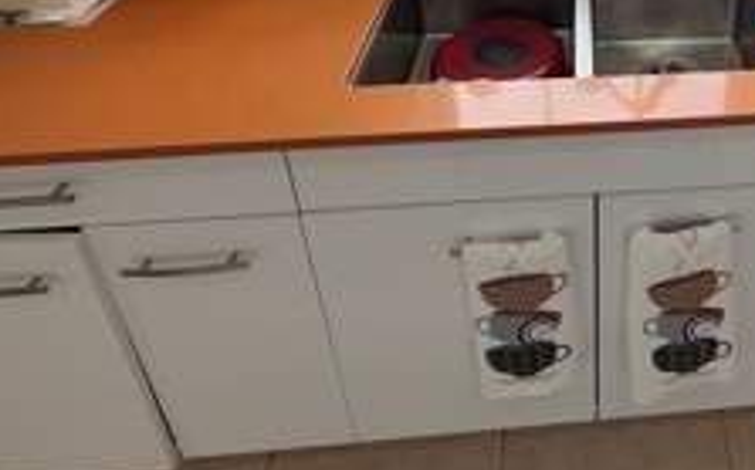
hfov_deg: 54.0
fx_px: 658
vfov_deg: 31.3
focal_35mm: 32
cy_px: -128
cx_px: 643
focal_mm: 2.22
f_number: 2.2
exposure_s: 1/153
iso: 64
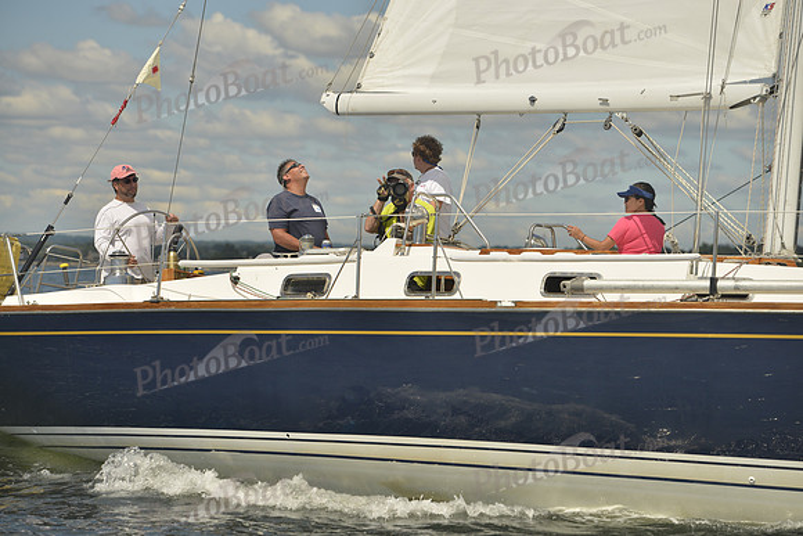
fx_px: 3012
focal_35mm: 135
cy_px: 268
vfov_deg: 10.2
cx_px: 402
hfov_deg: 15.2
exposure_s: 1/800
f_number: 6.3
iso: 200
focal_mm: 135
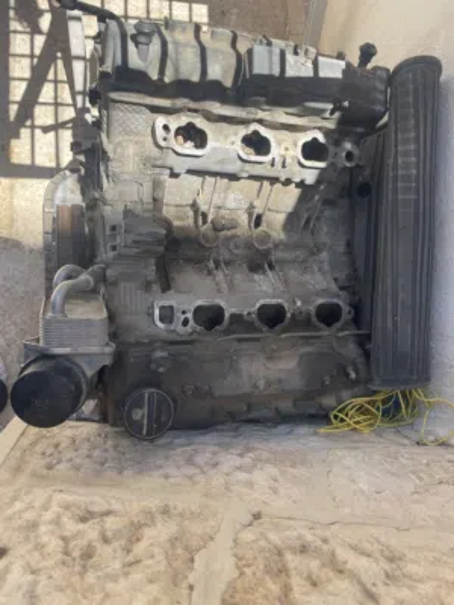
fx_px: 455
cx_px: 227
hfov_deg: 53.1
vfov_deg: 67.3
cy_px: 302
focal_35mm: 26
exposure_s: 1/1043
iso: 32
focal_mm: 4.2
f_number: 1.6
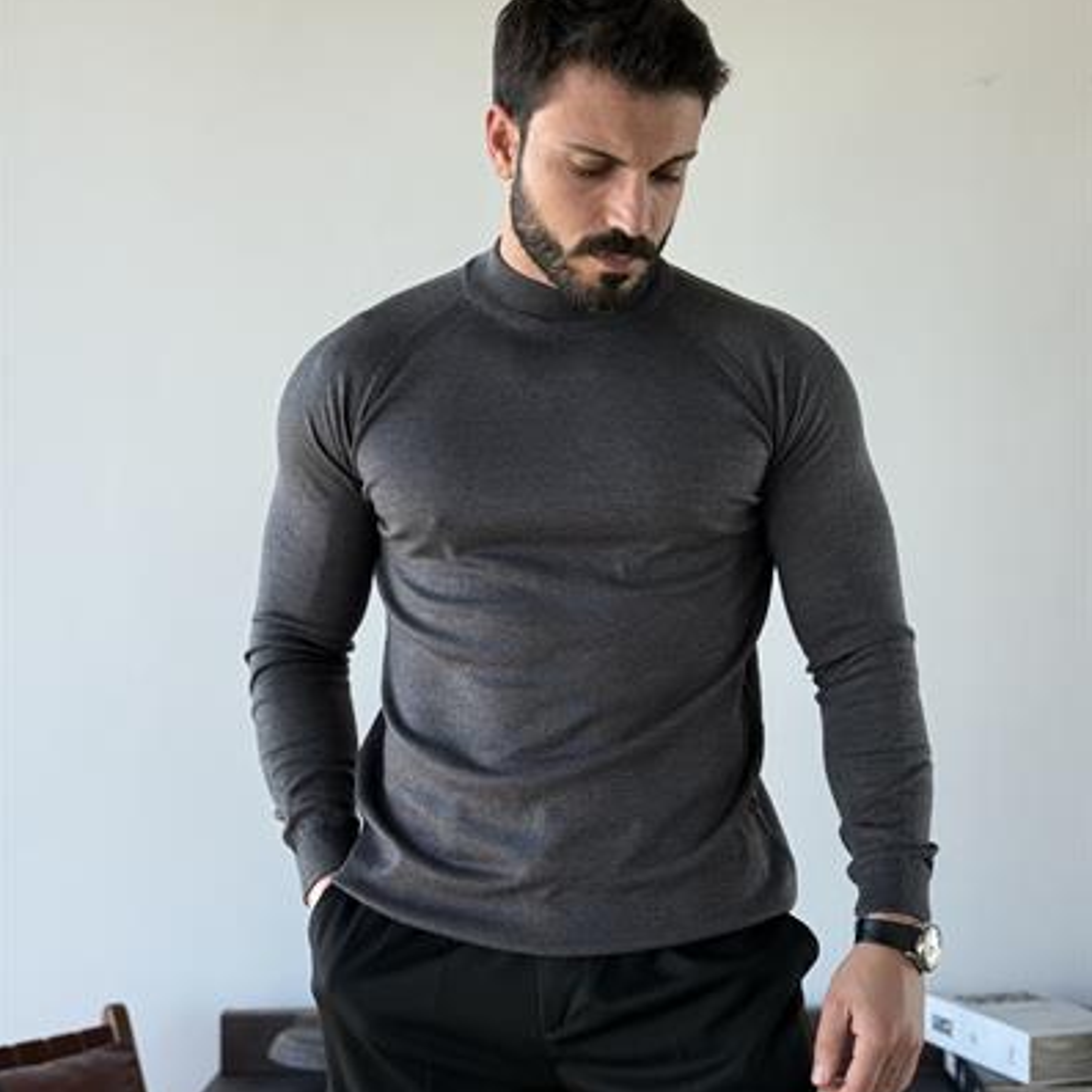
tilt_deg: -0.2
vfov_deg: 30.0
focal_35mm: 57
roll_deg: -0.1
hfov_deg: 30.0
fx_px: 2034
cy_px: 582
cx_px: 545
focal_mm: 6.76
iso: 80
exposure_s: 1/234
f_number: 1.78
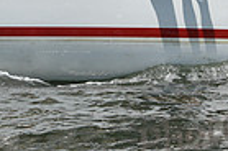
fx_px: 1851
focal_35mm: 293
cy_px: -111
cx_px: 54
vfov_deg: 4.6
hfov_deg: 7.0
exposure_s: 1/1250
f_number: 9
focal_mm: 70
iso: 250
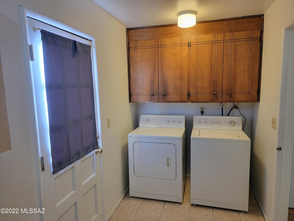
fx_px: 204
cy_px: 110
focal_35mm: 24
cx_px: 147
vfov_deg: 56.8
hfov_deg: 71.6
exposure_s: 1/120
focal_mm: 6.7
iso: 200
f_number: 1.8
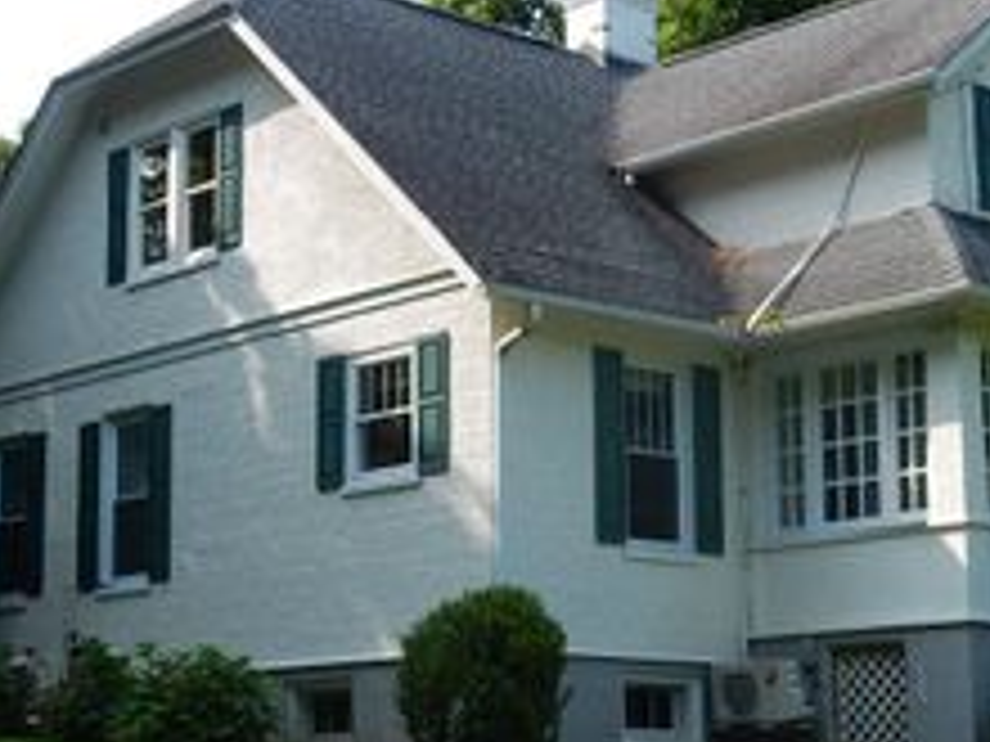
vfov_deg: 18.0
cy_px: 407
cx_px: 468
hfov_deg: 23.8
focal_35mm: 82
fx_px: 2345
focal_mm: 6.4
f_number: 4
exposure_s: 1/500
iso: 125
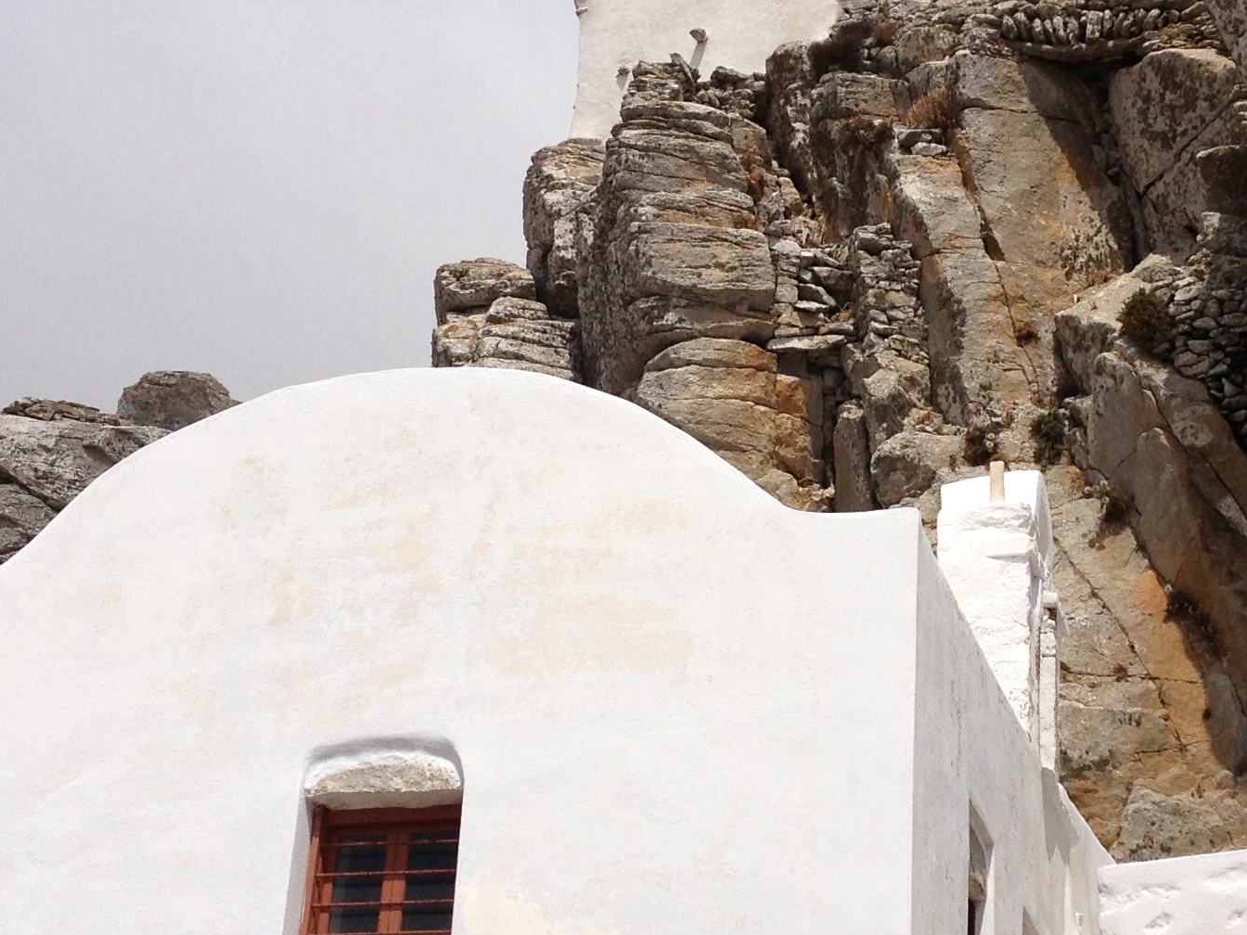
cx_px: 847
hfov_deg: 22.9
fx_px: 3062
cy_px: 437
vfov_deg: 17.4
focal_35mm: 85
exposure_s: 1/4255
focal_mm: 4.28
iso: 50
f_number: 2.4
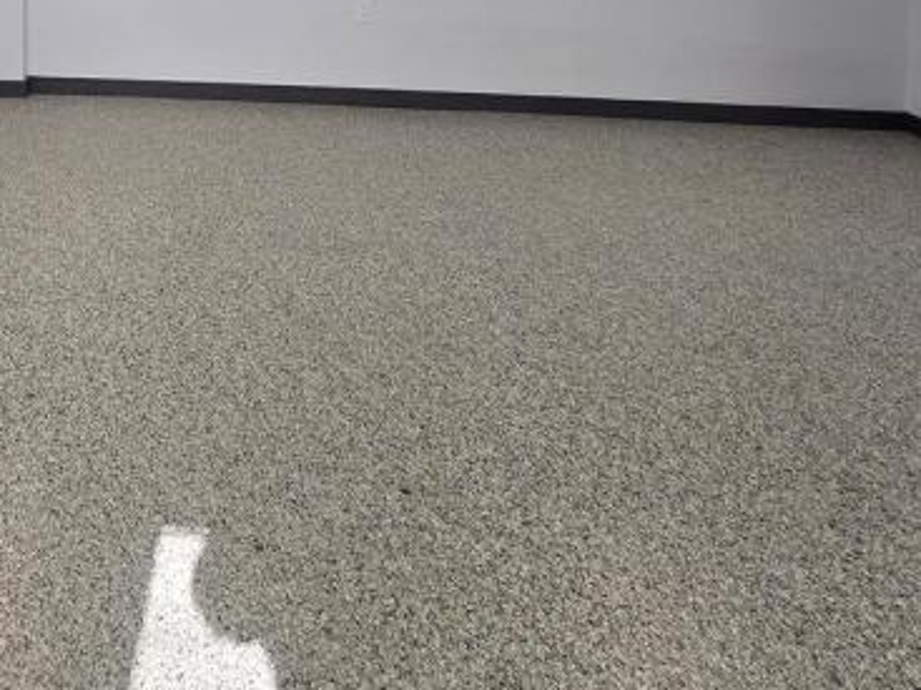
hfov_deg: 46.8
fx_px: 904
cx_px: 40
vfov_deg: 33.9
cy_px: -133
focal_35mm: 34
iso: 50
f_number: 2.2
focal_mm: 2.2
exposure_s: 1/60
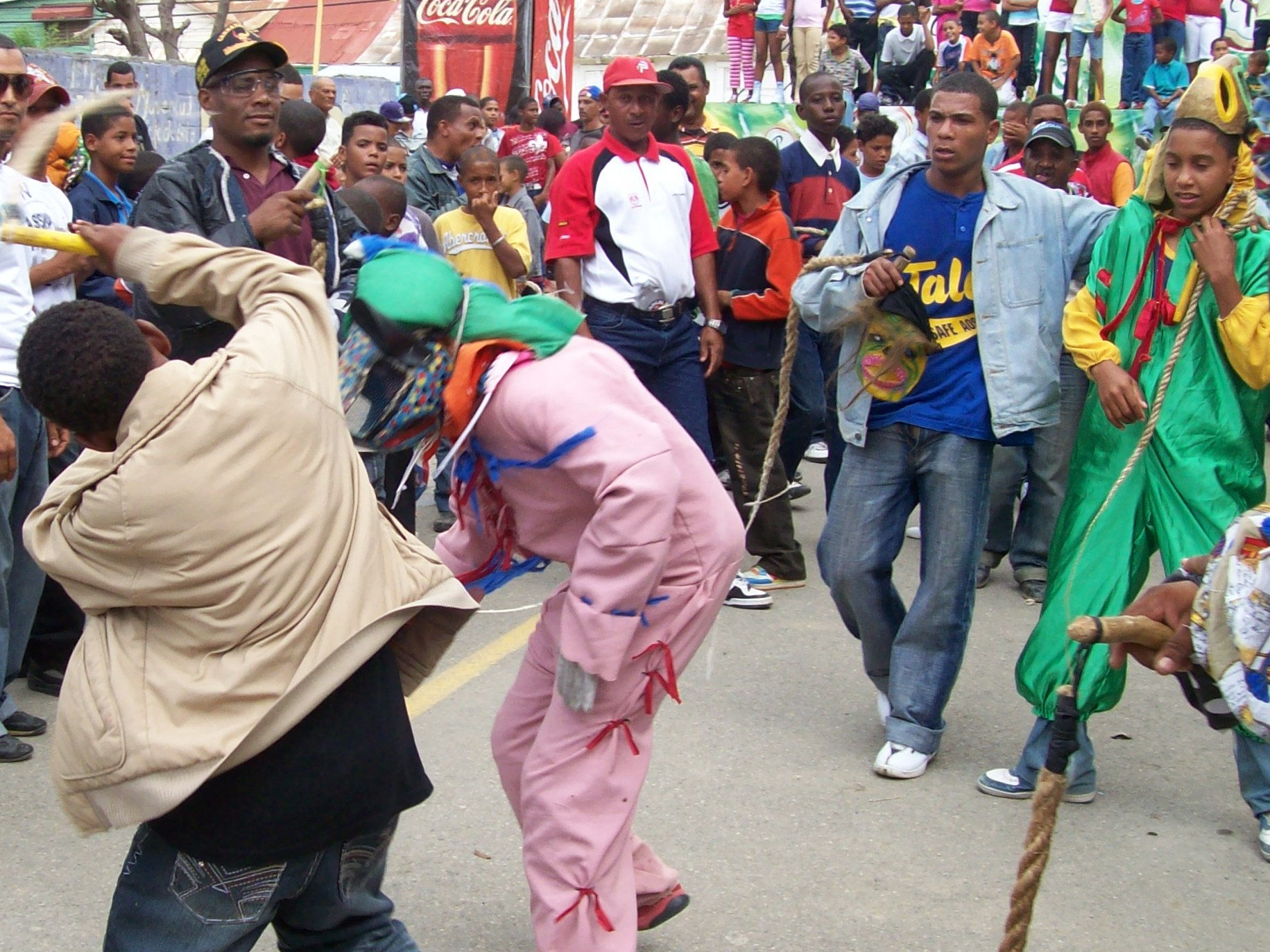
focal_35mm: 56
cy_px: 493
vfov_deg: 26.1
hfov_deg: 34.2
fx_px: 2054
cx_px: 477
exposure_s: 1/260
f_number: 2.7
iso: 80
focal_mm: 6
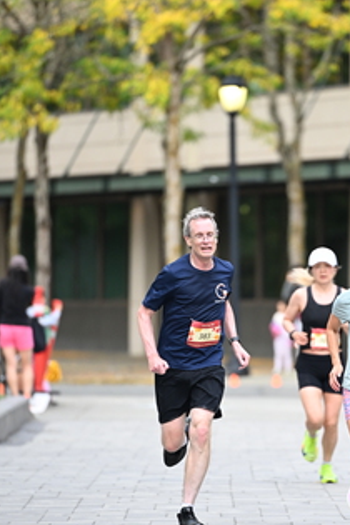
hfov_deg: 3.9
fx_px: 5089
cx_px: 294
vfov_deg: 5.9
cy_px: 290
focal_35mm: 349
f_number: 2.8
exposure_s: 1/1600
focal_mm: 200
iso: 1000
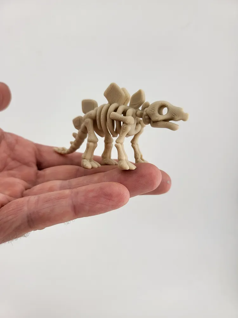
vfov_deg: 71.6
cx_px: 119
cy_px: 159
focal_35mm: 24
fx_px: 220
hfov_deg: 56.8
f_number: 1.8
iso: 64
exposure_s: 1/280
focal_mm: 5
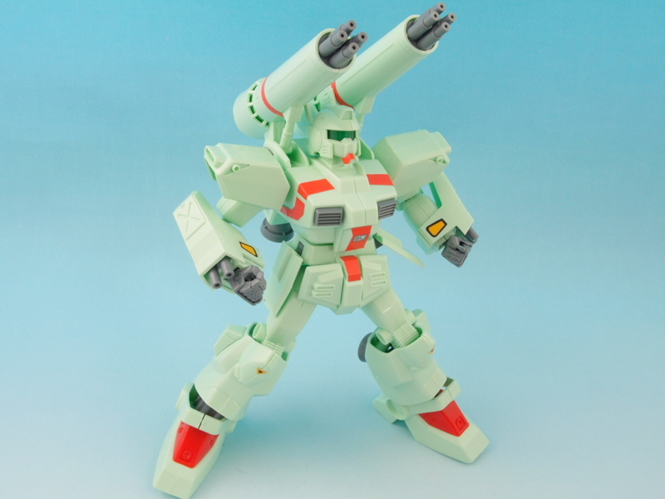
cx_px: 332
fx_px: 653
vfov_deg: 41.8
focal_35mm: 34
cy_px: 250
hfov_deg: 54.0
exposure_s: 1/1.3
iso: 100
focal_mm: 7.41
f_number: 8
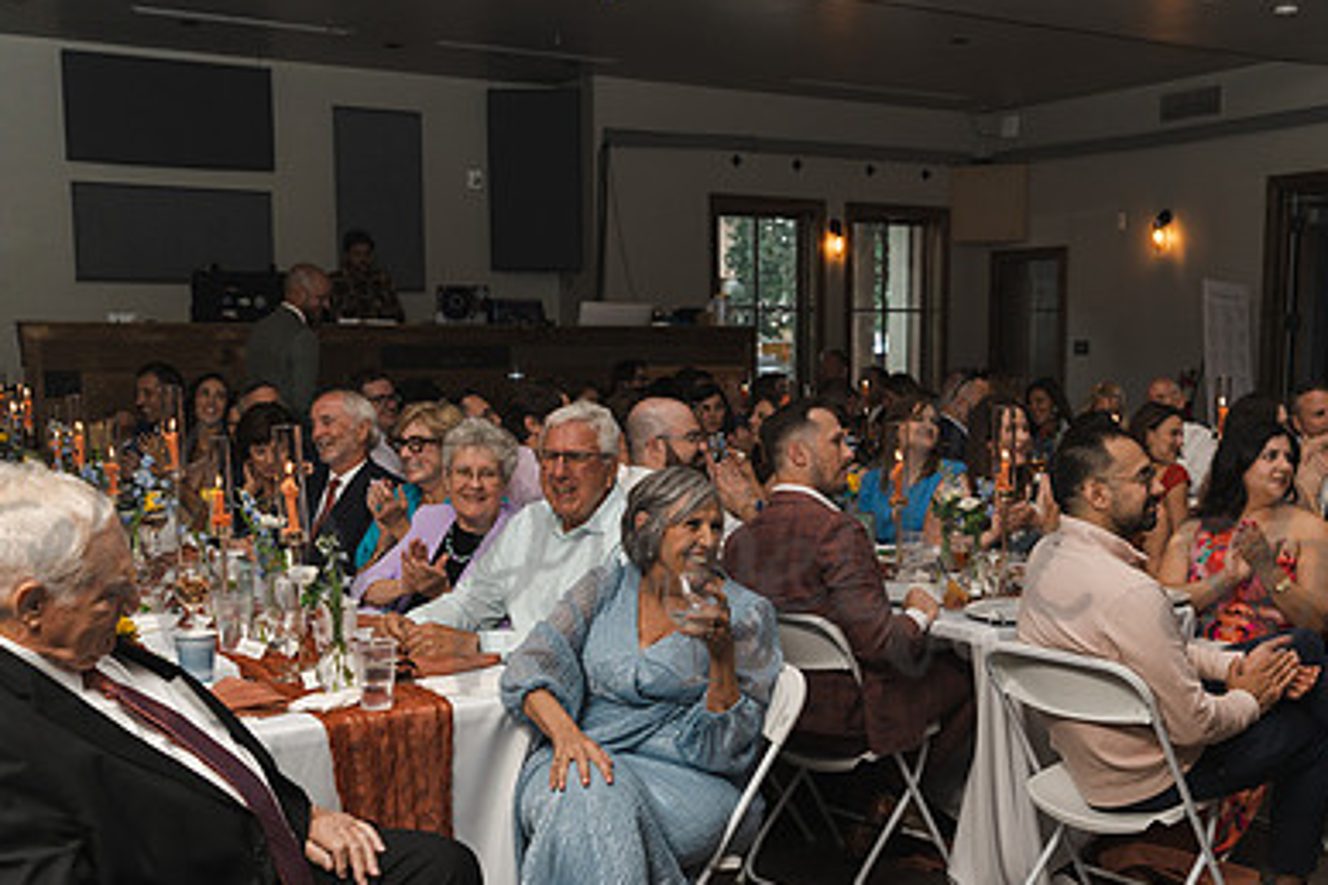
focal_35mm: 42
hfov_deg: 46.2
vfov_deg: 31.8
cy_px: 544
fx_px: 1549
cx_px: 769
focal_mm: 28
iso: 500
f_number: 2.8
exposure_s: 1/200
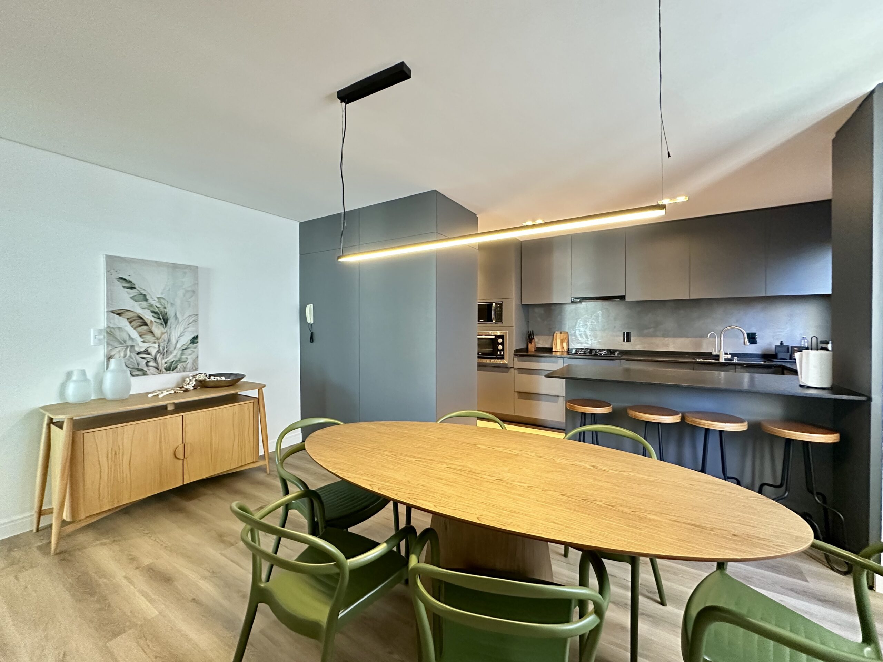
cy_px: 331
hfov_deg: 102.1
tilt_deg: -0.2
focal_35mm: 14
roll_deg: -0.1
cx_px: 442
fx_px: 357
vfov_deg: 85.7
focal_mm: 2.22
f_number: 2.2
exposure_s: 1/60
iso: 800
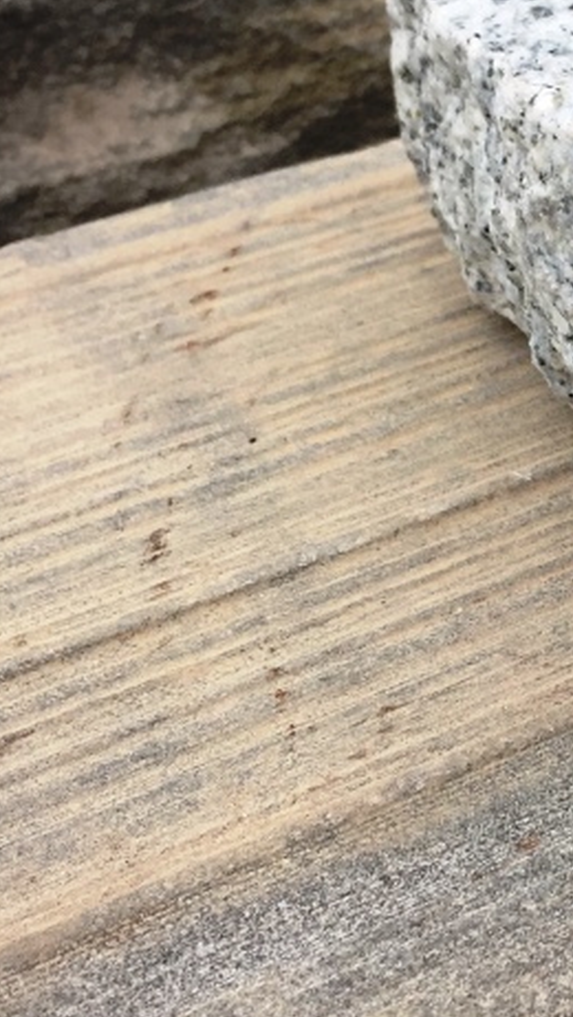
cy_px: 414
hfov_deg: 16.0
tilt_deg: -35.8
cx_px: 822
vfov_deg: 30.1
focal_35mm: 70
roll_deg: -5.9
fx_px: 1890
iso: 32
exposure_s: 1/1163
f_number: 2.2
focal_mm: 4.15
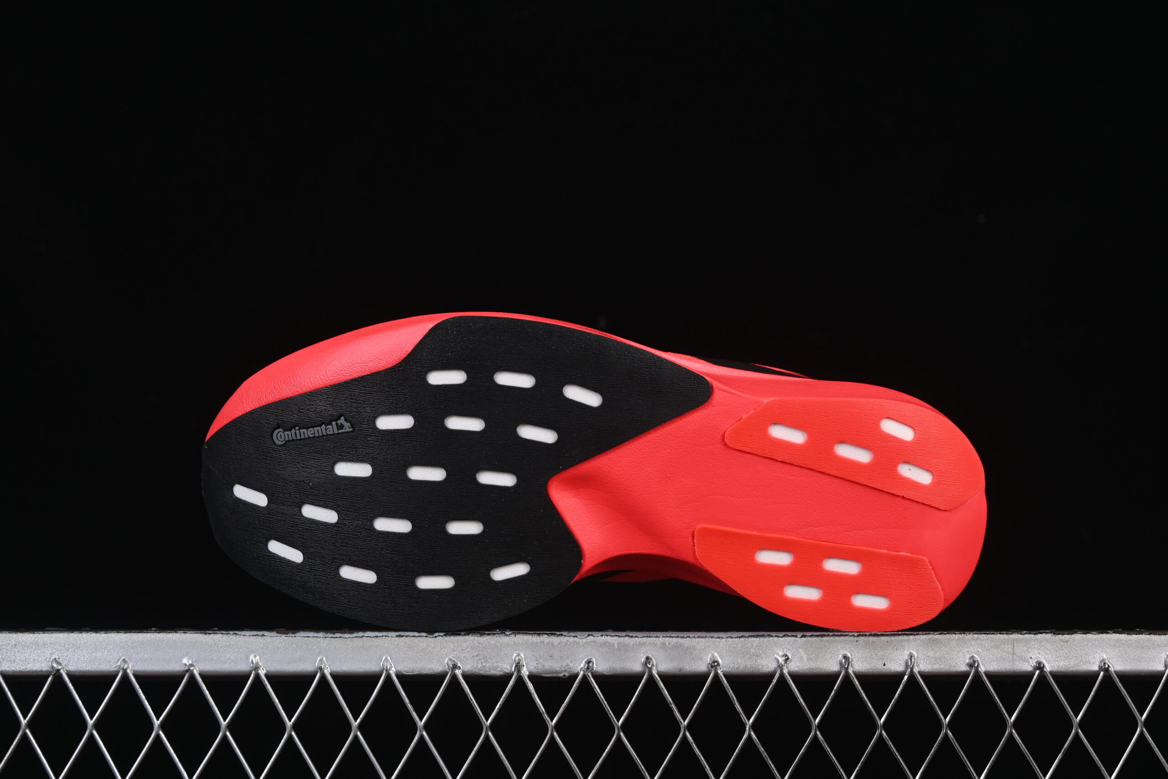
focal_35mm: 75
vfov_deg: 18.2
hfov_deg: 27.0
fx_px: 2433
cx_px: 584
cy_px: 390
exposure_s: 1/80
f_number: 8
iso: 160
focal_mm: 50
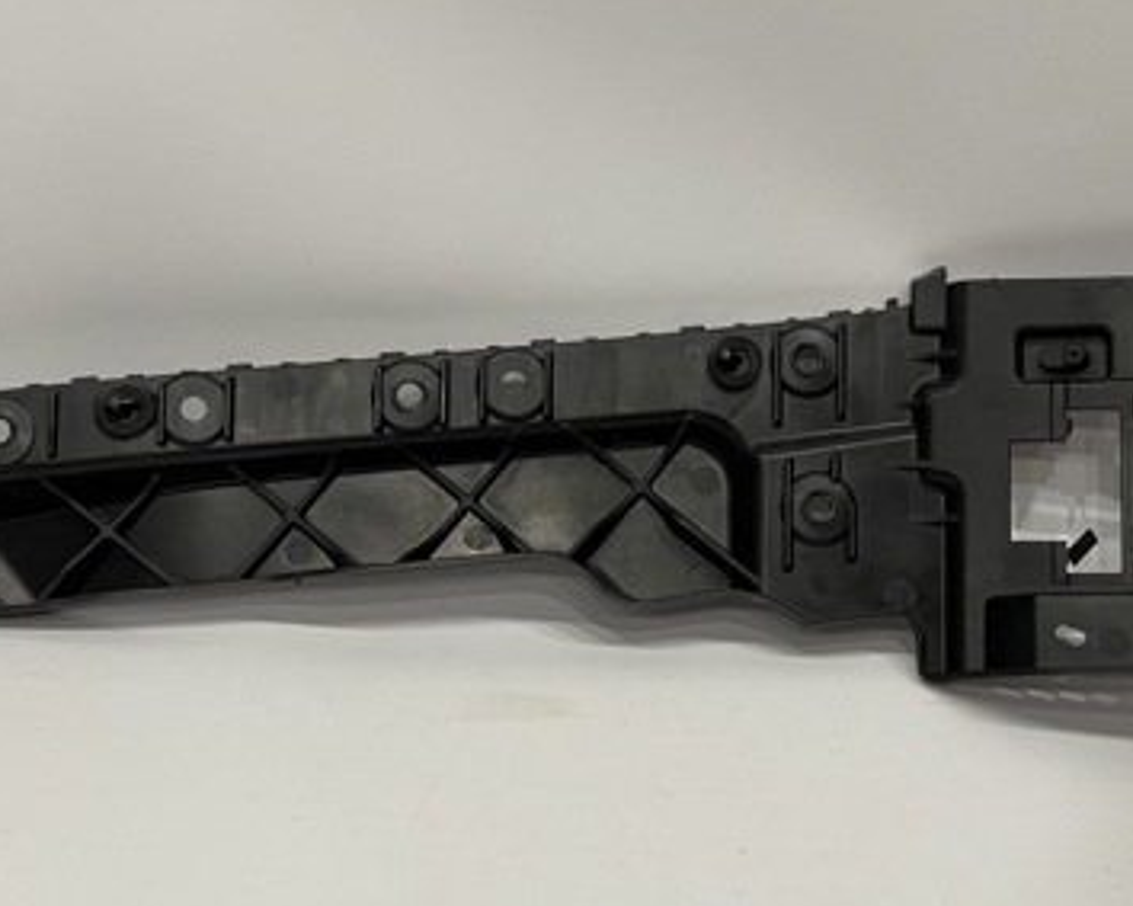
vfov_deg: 13.6
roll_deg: -4.4
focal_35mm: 113
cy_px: 392
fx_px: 3788
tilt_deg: -28.3
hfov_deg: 17.0
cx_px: 650
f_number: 2.2
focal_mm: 7.5
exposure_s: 1/50
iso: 100
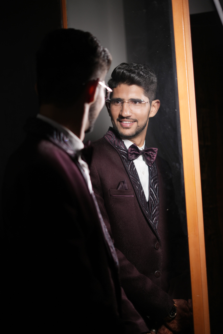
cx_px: 112
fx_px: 464
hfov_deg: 27.0
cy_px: 167
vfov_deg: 39.6
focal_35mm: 50
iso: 160
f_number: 1.8
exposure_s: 1/160
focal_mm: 50
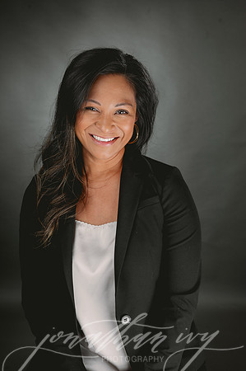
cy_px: 186
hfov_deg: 26.9
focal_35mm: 50
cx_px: 123
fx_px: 514
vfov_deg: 39.6
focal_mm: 50
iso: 100
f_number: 8
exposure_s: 1/200
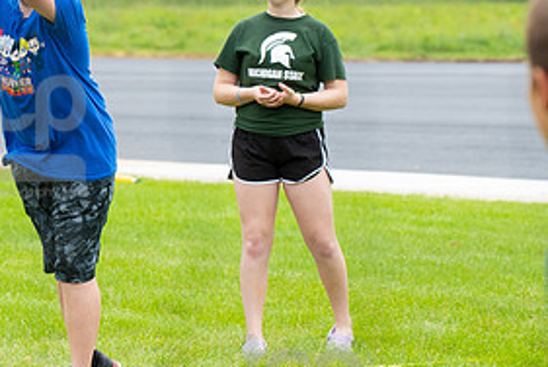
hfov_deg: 9.0
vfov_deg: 6.1
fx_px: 3459
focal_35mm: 227
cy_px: 130
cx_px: 27
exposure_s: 1/1250
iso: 640
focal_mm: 110
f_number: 4.5
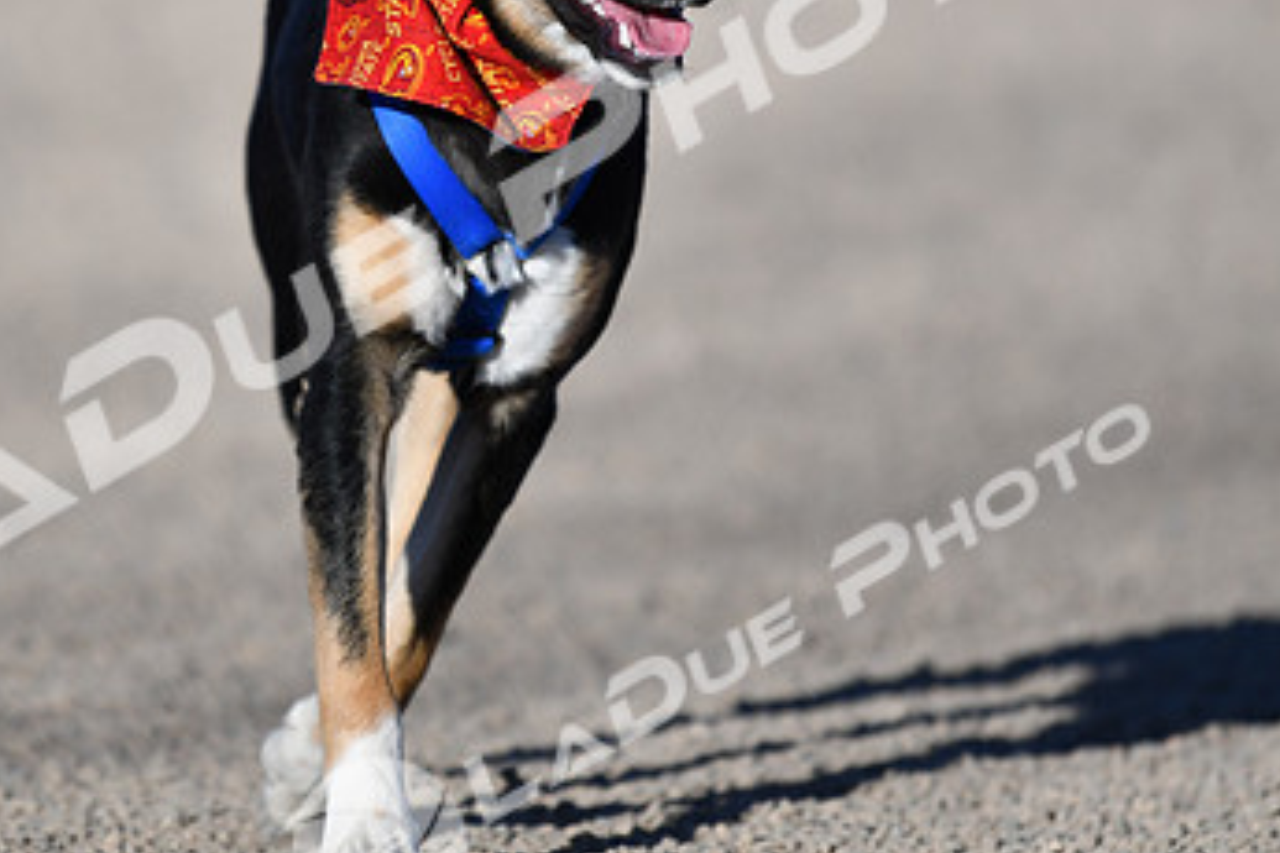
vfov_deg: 2.9
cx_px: 286
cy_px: 299
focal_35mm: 467
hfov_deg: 4.4
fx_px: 16597
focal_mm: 185
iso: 125
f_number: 2.8
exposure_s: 1/4000
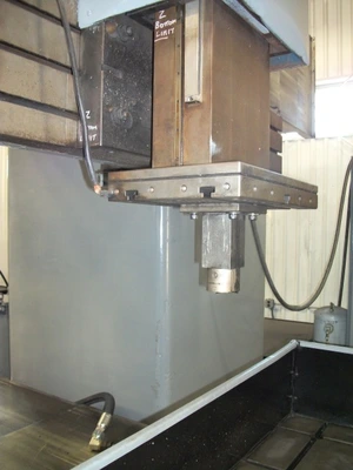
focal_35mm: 32
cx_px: 176
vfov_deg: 56.8
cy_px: 235
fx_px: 435
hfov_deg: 44.2
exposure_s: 1/30
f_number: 2.9
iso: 250
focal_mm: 5.7
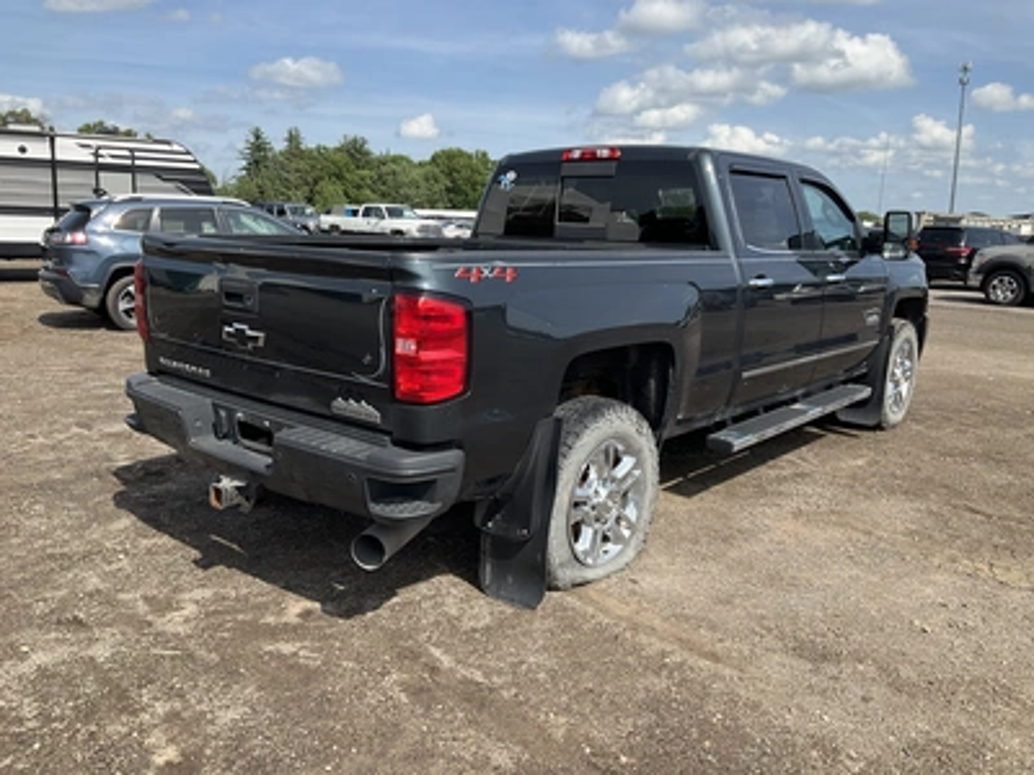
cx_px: 517
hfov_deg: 61.7
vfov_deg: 48.2
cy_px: 388
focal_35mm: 29
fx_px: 866
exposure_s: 1/1577
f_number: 1.8
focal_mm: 3
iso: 25
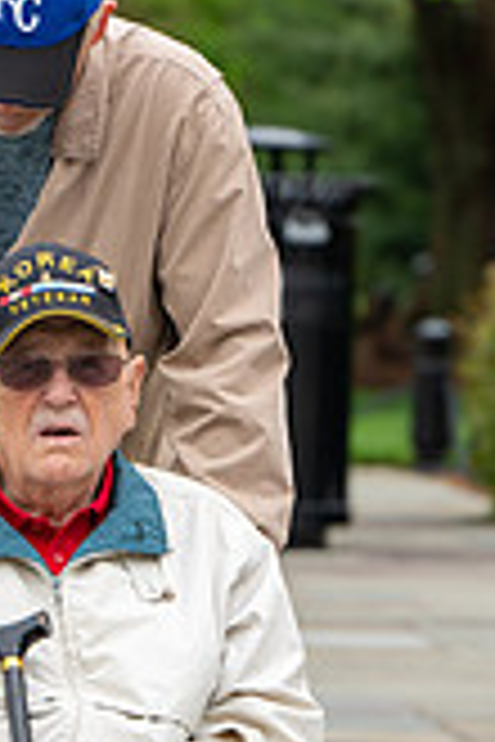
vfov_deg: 3.8
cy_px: 526
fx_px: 11219
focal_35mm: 544
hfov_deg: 2.5
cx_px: -2
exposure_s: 1/100
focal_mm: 200
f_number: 6.3
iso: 180
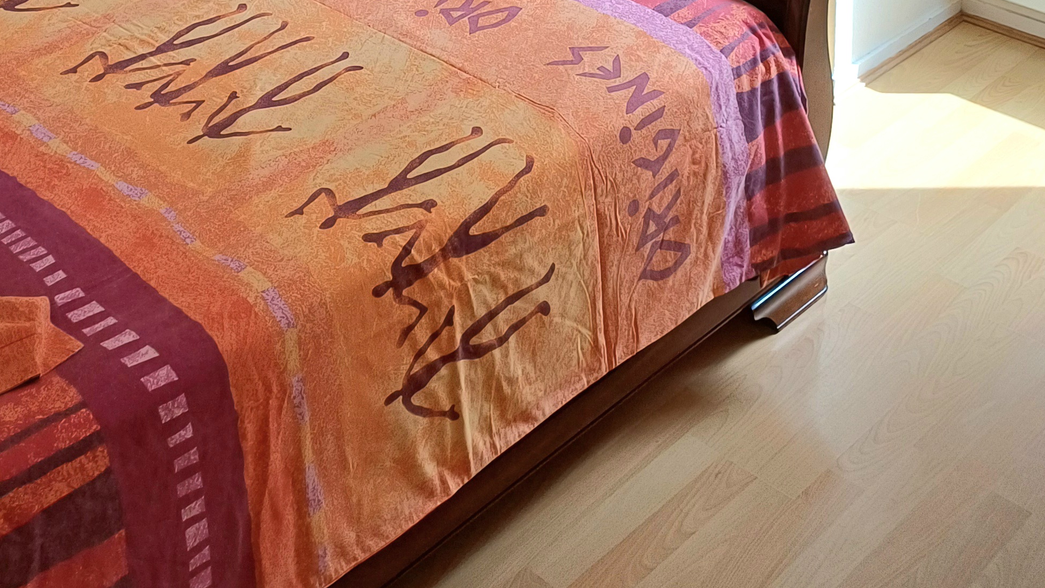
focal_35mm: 56
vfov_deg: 18.2
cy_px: -383
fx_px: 1552
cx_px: 560
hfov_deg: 37.2
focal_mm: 4.65
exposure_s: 1/100
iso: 50
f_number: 1.8
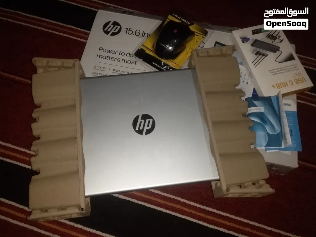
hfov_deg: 58.4
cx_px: 158
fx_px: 283
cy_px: 118
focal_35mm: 31
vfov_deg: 45.4
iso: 64
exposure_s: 1/50
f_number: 2.2
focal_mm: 3.3
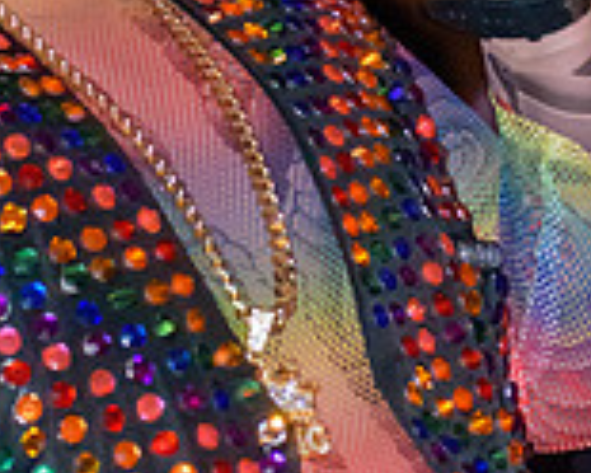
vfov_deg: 4.0
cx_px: 175
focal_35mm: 389
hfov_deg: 5.0
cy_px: 27
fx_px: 6804
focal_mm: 95
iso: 6400
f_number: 4.8
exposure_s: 1/60
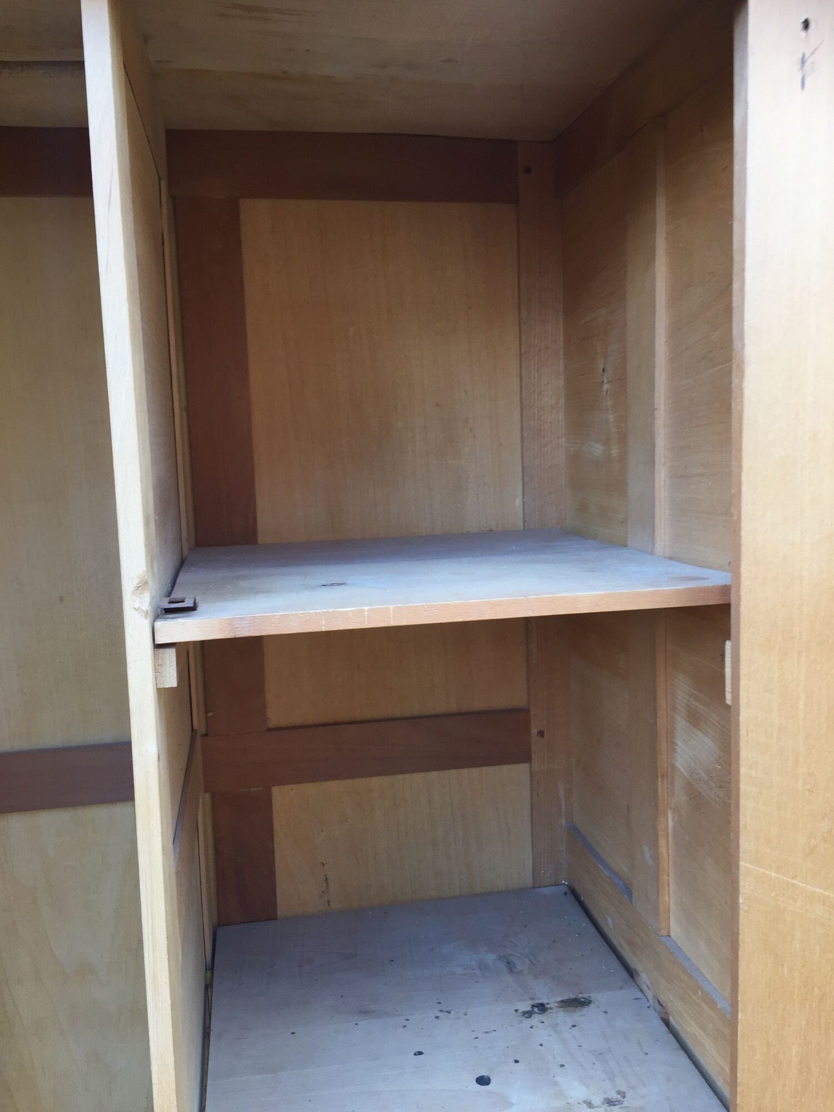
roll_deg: +1.2
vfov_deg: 61.7
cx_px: 417
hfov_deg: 48.2
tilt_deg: -8.4
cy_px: 556
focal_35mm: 29
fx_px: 932
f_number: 2.2
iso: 50
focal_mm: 4.15
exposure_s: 1/100
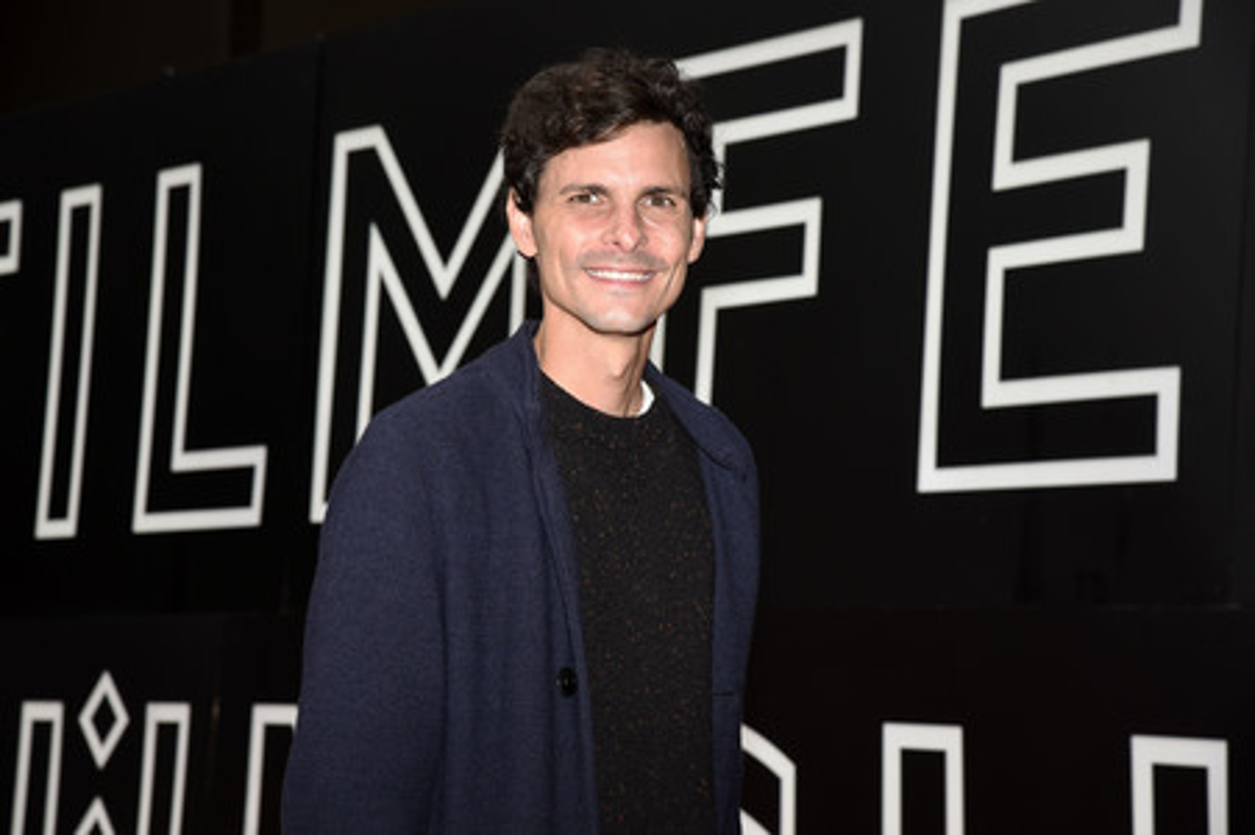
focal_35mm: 92
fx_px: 3205
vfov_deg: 14.8
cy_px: 418
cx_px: 628
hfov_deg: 22.2
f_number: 8
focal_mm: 92
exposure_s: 1/160
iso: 800
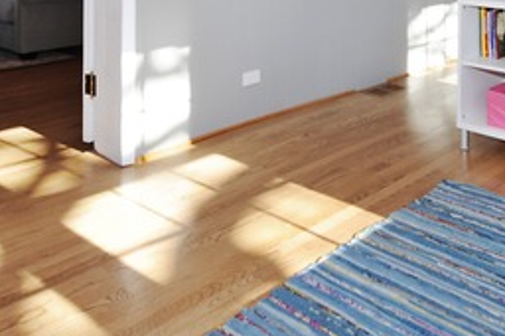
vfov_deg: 28.9
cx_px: 345
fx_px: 560
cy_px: -67
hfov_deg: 47.5
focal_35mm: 40
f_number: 8
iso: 200
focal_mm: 16
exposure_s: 1/30
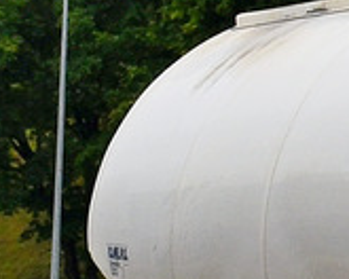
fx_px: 4349
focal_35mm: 421
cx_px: 952
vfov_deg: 3.7
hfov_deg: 4.5
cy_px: 174
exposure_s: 1/500
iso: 400
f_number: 6.3
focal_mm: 38
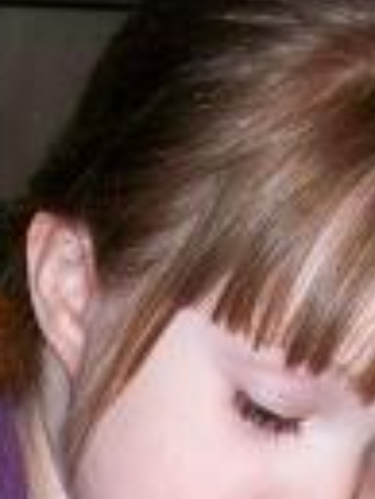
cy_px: 919
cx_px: -56
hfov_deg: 11.5
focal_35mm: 127
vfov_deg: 13.7
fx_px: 1831
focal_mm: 5.7
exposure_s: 1/60
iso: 120
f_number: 2.8
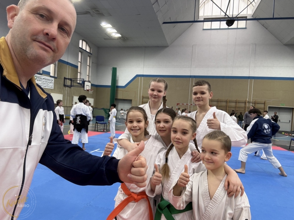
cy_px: 110
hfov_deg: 73.9
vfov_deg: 58.9
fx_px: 195
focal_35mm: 23
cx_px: 147
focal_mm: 2.69
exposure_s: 1/50
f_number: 1.9
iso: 40
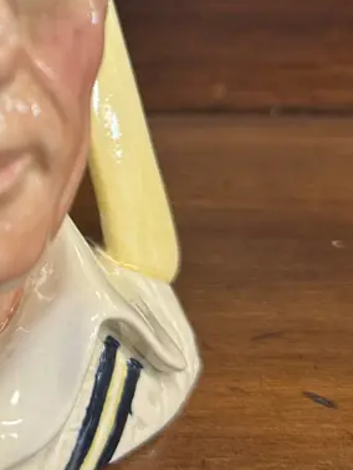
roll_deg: +0.4
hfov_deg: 20.6
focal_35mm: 65
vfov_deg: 29.6
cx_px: -109
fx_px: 883
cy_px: 157
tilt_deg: -26.5
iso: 160
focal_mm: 6.86
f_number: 1.78
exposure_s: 1/50
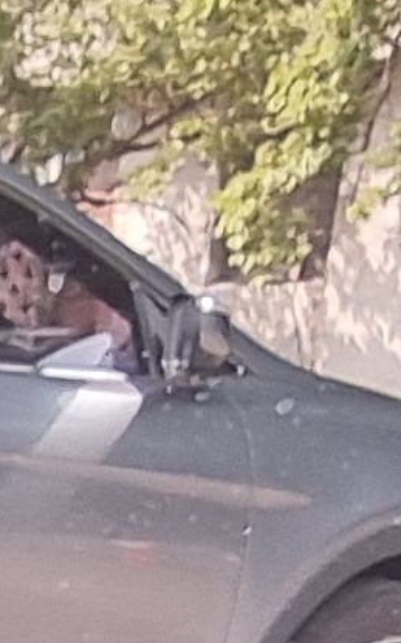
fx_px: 2346
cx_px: -924
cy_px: 1326
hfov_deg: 8.0
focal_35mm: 134
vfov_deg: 13.2
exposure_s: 1/60
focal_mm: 2.2
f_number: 2.2
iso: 50
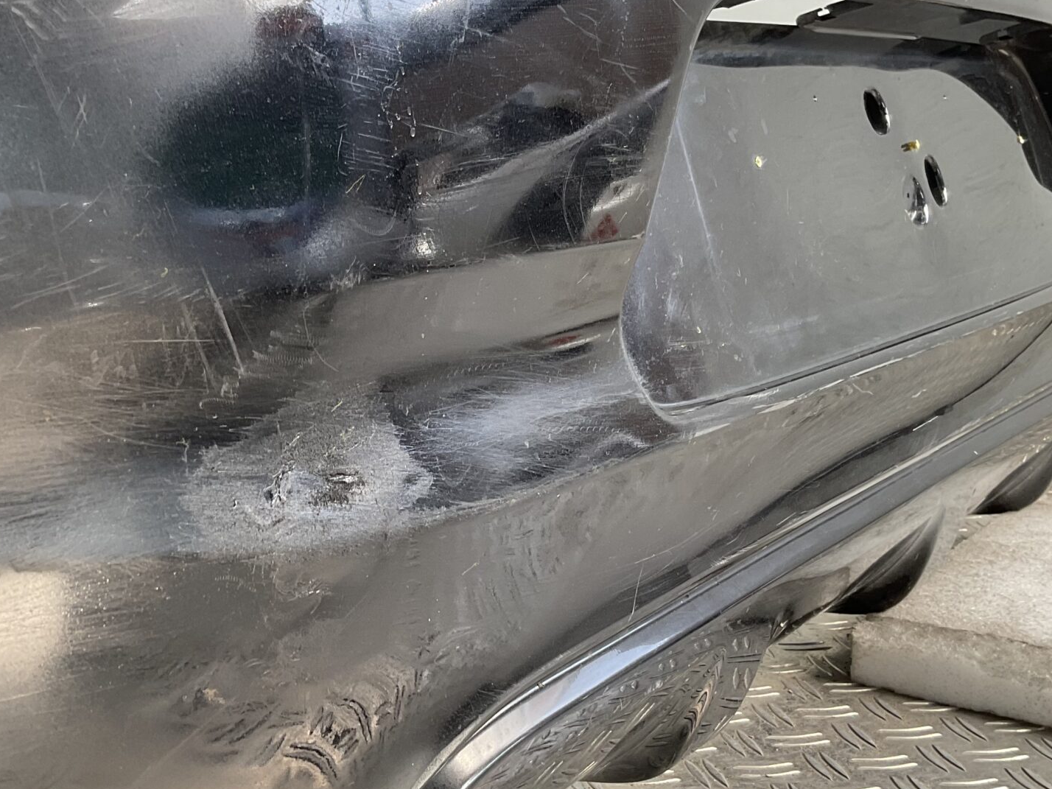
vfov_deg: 28.0
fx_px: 1580
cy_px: 315
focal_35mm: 52
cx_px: 380
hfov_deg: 36.6
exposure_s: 1/120
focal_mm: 3
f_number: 1.8
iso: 32
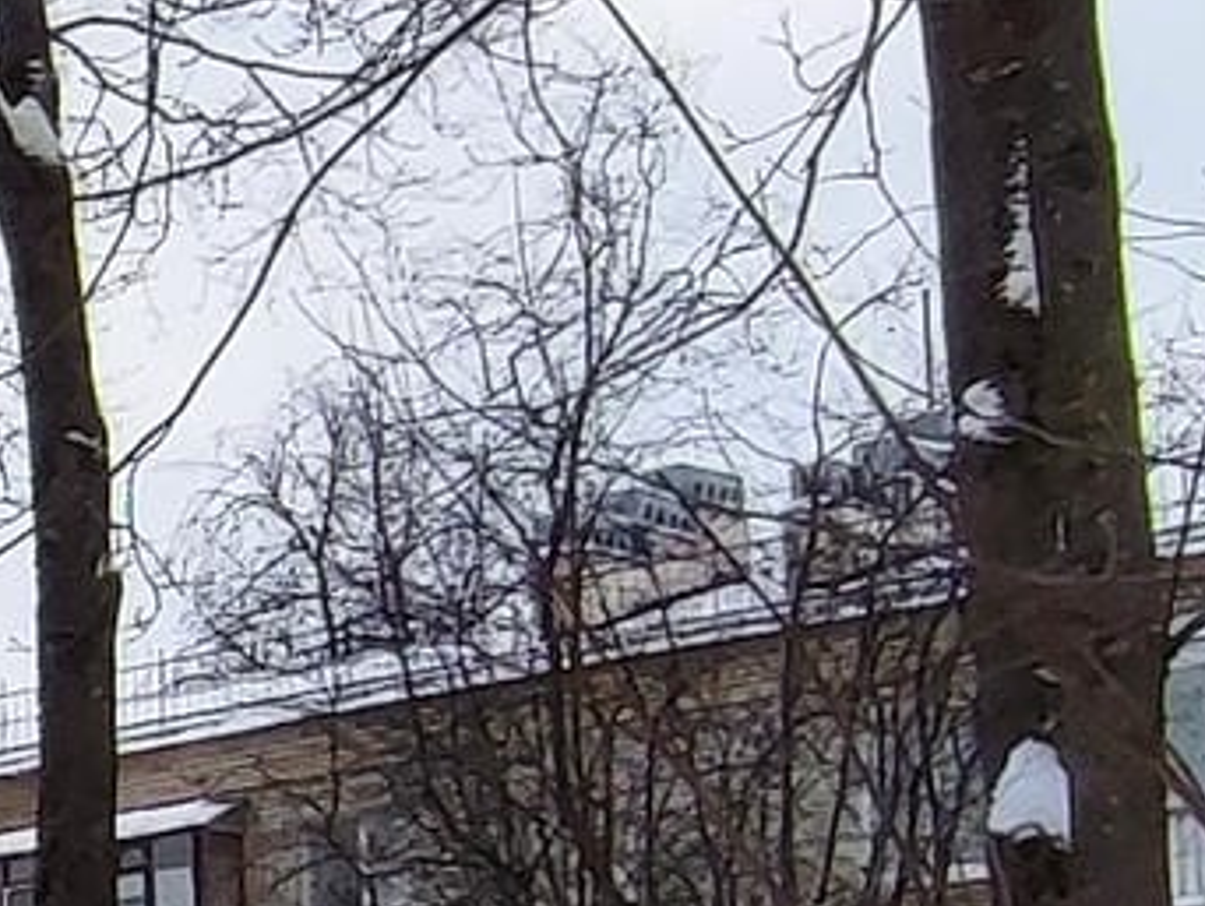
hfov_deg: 14.4
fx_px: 3205
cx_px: -1674
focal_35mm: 92
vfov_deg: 15.0
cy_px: 1329
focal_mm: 1.65
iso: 50
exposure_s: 1/268
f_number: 2.2
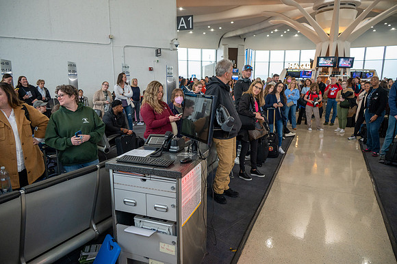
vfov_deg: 51.2
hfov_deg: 71.5
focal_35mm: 25
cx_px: 198
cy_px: 132
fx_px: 276
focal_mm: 25
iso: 2000
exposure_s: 1/100
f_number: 5
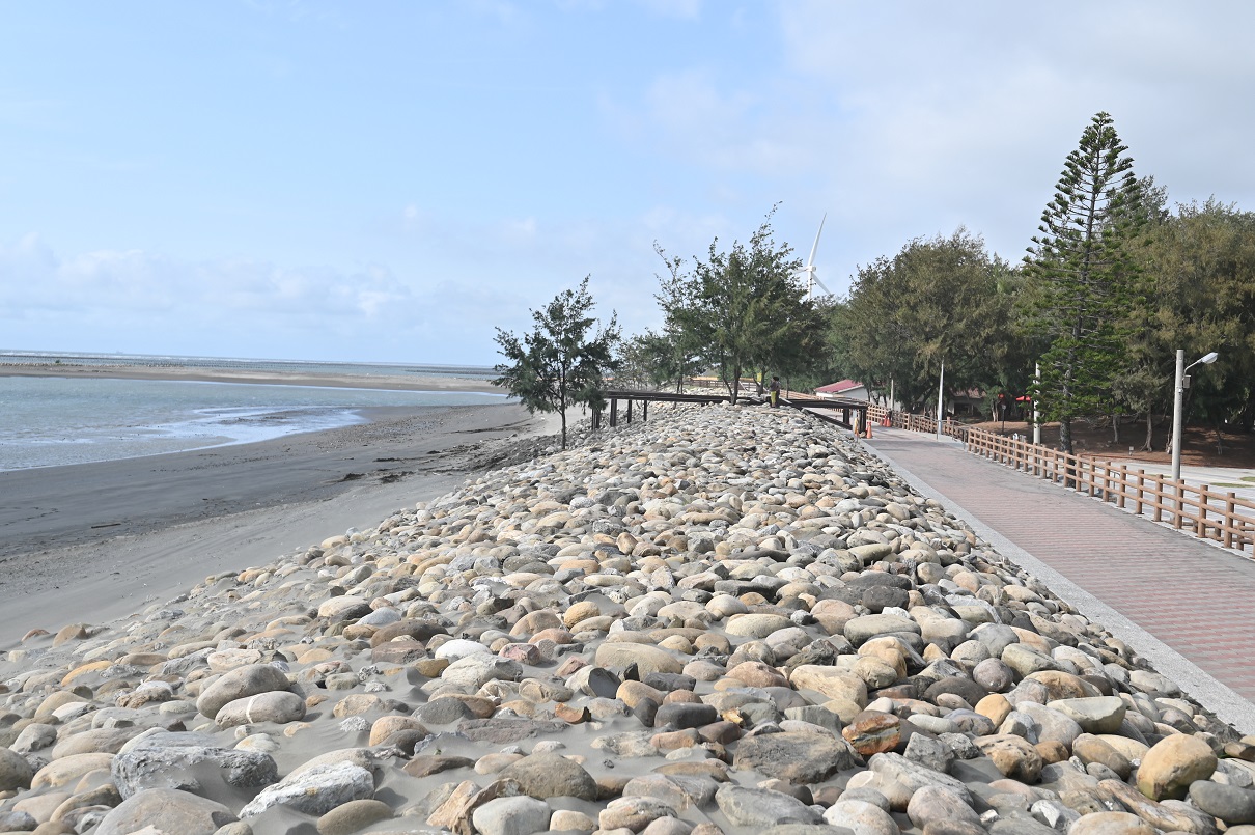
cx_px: 628
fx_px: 1219
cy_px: 418
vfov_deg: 37.8
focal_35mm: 35
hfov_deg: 54.5
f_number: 4
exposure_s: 1/800
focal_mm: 35
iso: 100
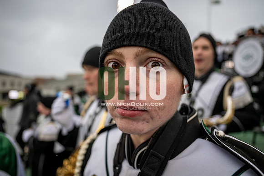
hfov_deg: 73.7
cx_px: 132
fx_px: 176
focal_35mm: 24
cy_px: 88
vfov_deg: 53.2
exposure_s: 1/500
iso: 160
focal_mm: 24
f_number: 2.8
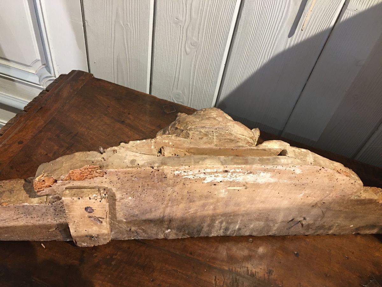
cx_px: 191
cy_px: 144
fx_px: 320
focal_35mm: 29
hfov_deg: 61.7
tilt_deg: -45.1
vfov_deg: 48.2
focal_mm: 4.15
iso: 100
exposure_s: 1/17
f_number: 2.2
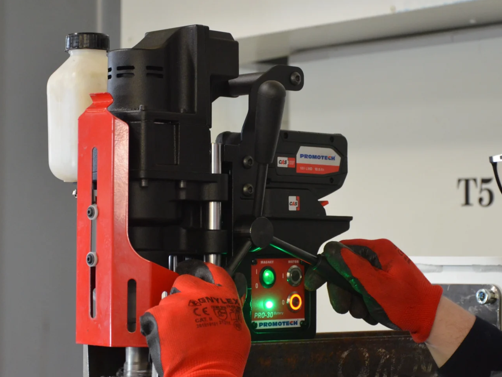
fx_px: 1624
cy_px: 228
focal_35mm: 112
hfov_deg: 17.6
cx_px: 293
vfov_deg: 13.2
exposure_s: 1/50
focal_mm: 52
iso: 1600
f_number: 5
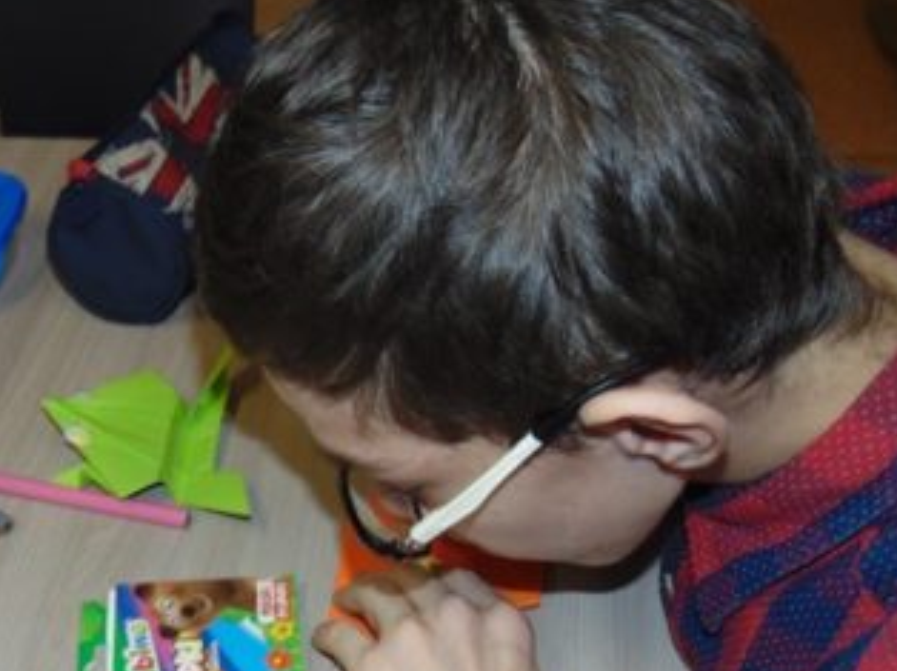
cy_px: 525
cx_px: 174
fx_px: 1321
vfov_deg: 28.0
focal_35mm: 51
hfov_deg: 36.2
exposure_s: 1/30
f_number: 3
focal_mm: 4.5
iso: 80
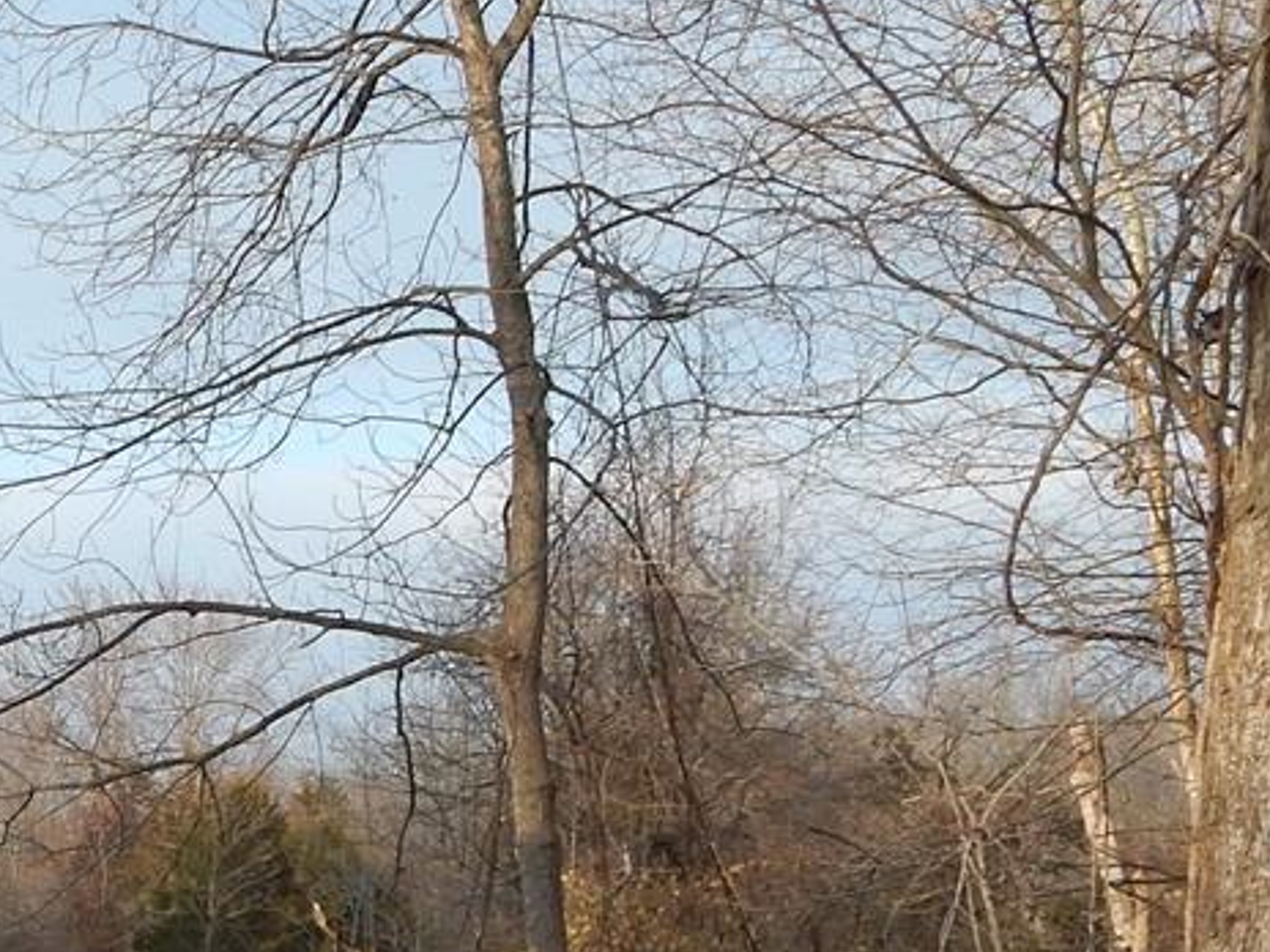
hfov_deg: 14.0
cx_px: -723
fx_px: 4806
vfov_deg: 11.2
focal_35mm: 131
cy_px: 955
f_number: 3.4
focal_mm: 6.8
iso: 125
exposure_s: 1/400
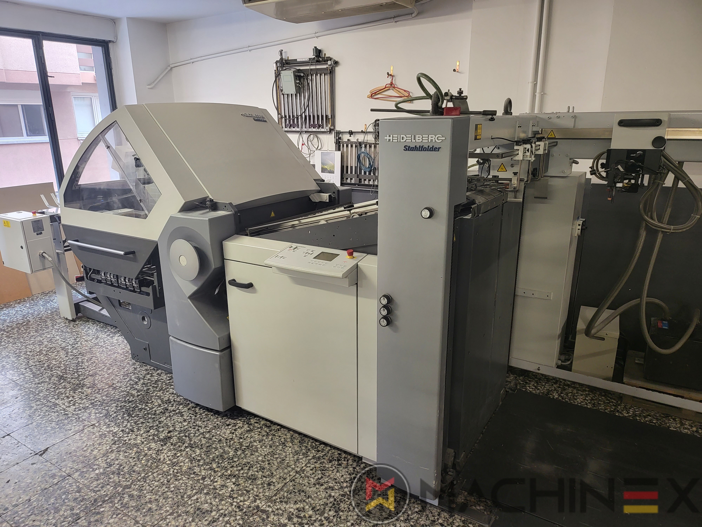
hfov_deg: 71.6
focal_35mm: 24
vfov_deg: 56.8
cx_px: 351
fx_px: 487
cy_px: 264
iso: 200
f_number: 1.8
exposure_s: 1/50
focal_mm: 5
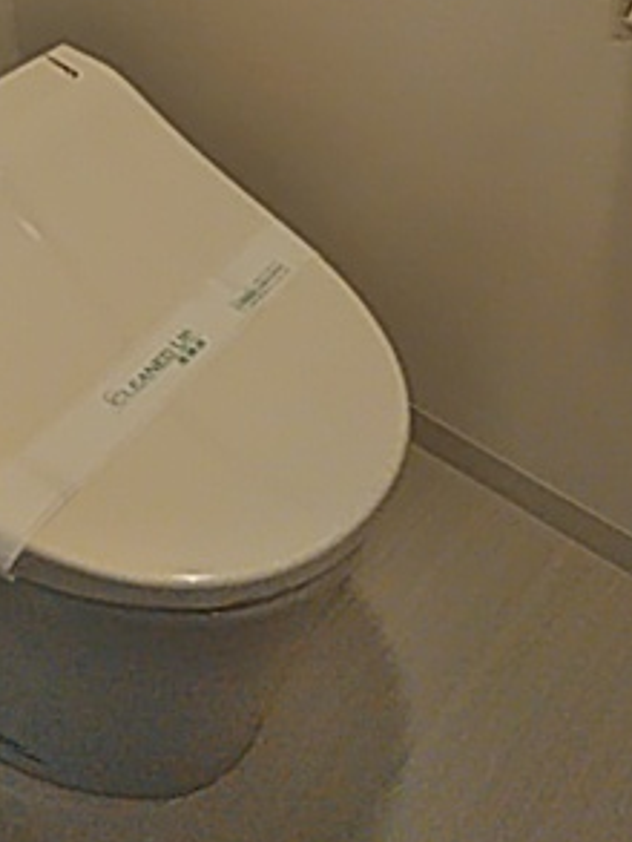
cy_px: 46
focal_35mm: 59
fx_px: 1435
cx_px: 290
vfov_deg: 30.8
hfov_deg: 24.8
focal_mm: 3.46
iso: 546
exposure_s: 1/50
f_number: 2.2
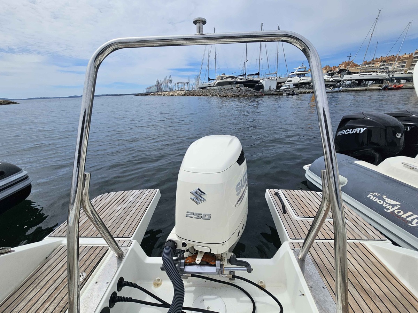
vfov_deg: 89.9
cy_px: 156
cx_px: 209
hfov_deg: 106.2
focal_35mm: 13
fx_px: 157
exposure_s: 1/5271
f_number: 2.2
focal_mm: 2.2
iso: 50
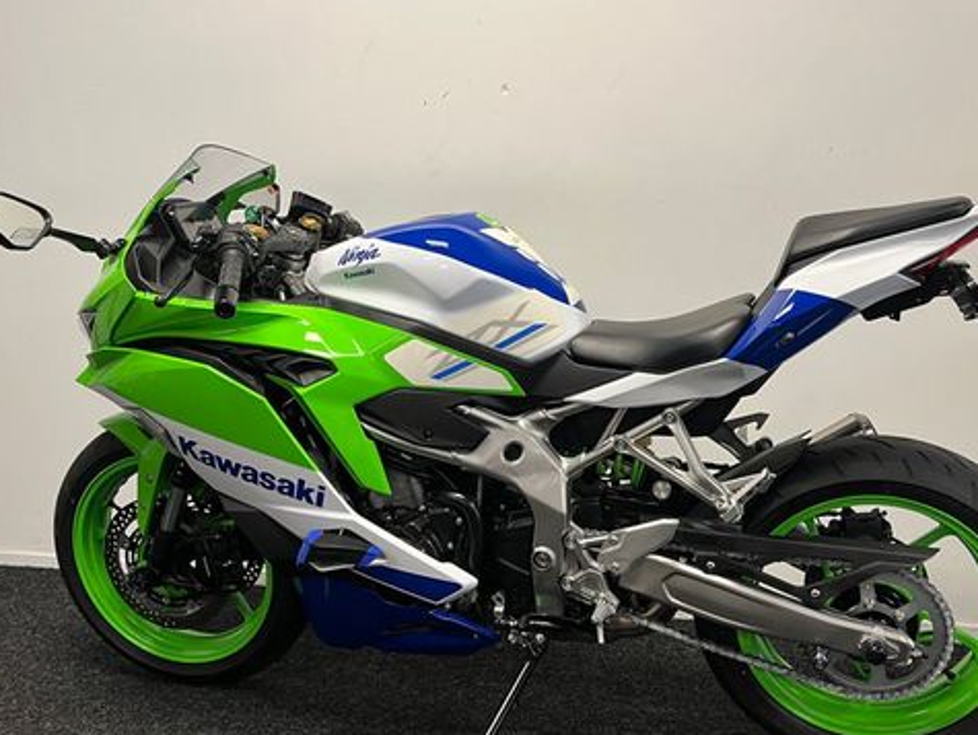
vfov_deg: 40.6
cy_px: 441
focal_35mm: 35
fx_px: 990
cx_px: 533
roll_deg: -1.3
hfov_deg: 52.5
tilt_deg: -10.6
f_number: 1.6
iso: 80
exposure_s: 1/50
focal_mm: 5.1
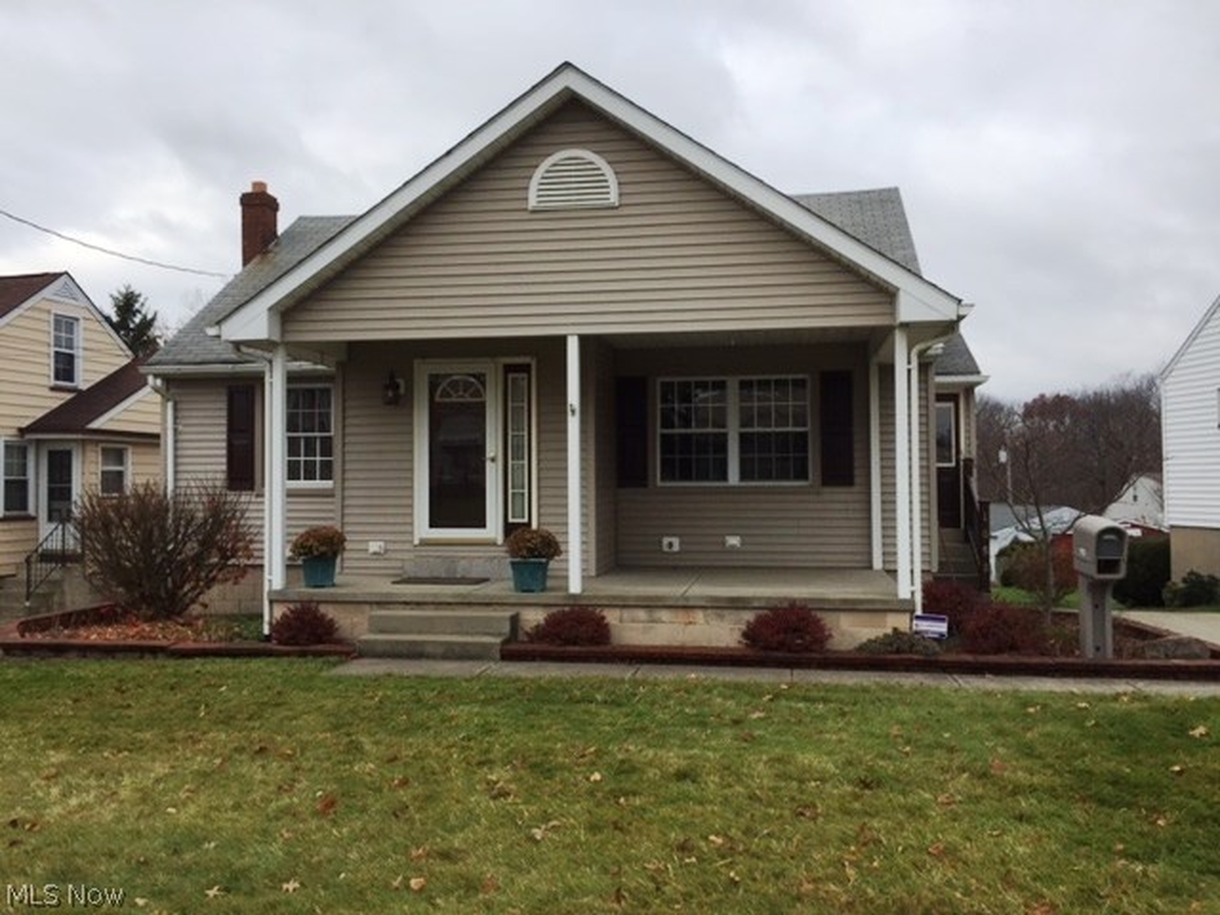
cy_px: 458
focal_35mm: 29
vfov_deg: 48.2
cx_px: 610
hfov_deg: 61.7
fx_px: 1022
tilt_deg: +2.1
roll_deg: -1.6
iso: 32
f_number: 2.2
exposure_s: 1/879
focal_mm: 4.15
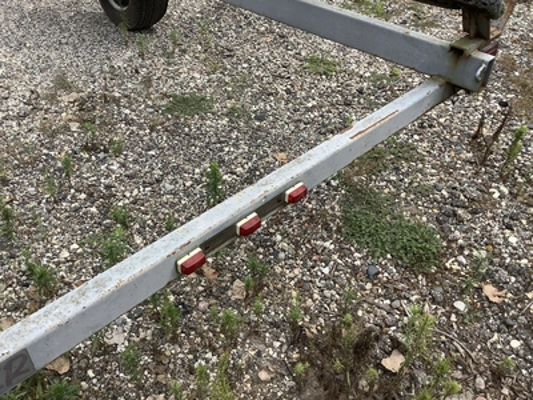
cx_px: 266
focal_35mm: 31
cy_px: 200
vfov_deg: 45.4
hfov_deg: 58.4
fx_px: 477
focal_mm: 3.3
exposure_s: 1/627
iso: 25
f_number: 2.4
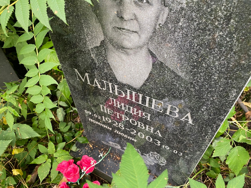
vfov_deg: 53.1
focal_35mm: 26
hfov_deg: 67.3
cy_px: 94
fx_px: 189
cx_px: 126
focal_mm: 4.25
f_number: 1.8
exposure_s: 1/60
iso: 160
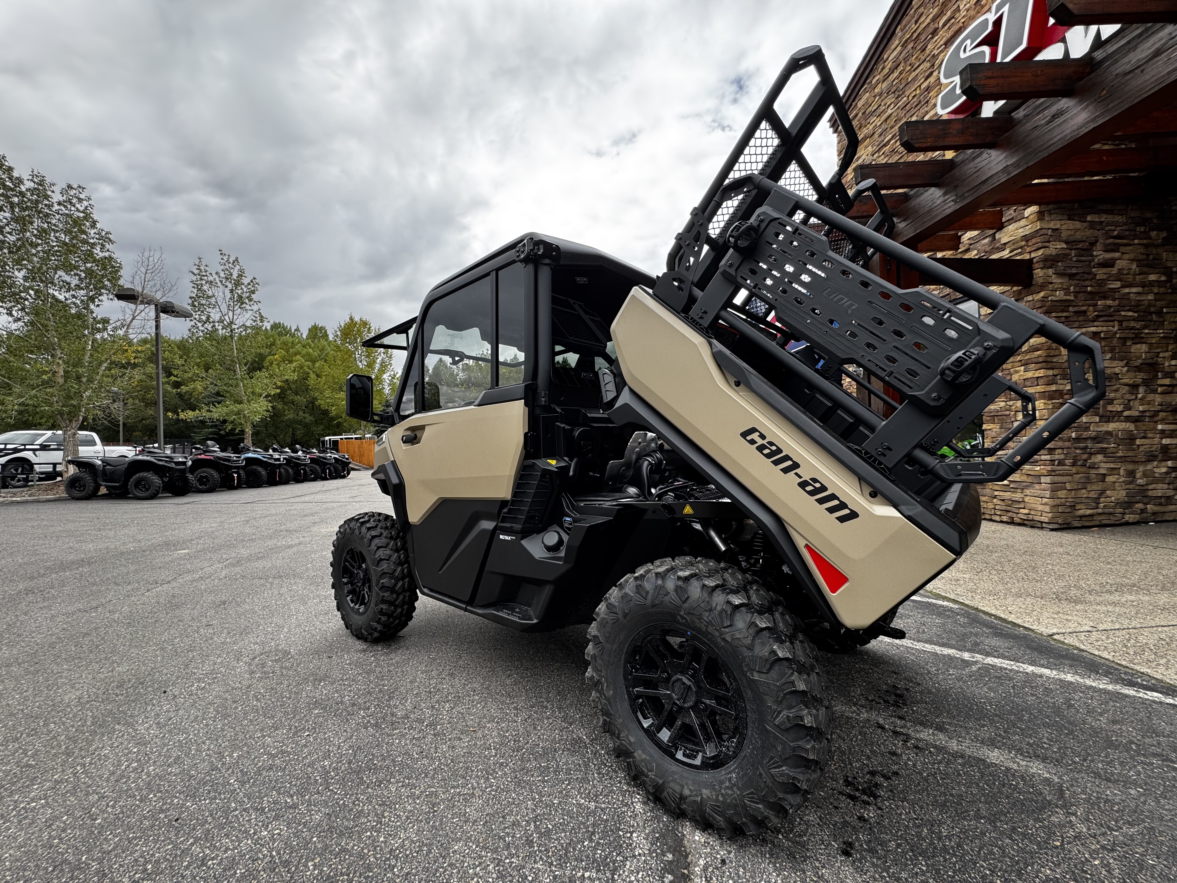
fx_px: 476
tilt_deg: -0.3
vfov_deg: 85.7
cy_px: 442
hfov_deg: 102.1
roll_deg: +1.7
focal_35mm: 14
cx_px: 588
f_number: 2.2
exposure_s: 1/265
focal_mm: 2.22
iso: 40
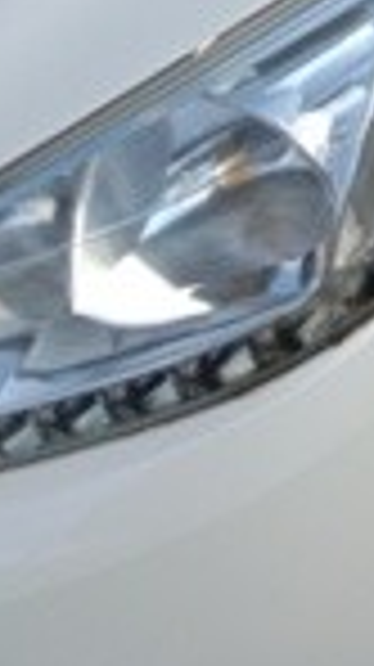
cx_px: 595
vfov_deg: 21.1
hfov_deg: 13.1
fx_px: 1520
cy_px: -320
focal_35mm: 86
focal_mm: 3.65
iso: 100
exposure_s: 1/381
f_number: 2.2
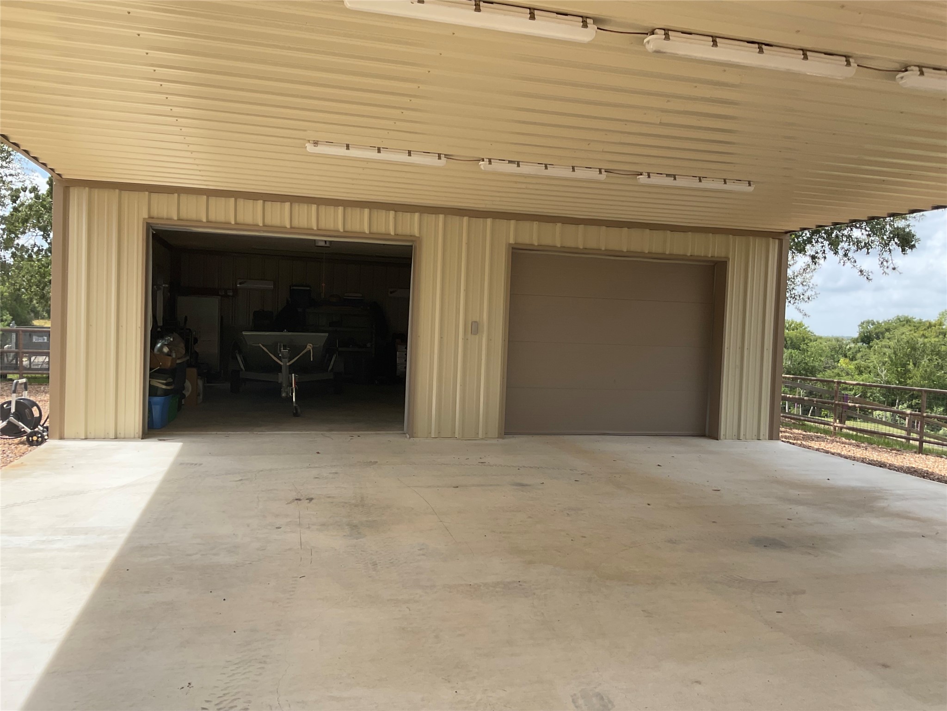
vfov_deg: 48.2
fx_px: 793
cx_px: 474
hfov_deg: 61.7
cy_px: 356
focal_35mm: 29
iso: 16
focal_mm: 3
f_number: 1.8
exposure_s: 1/770
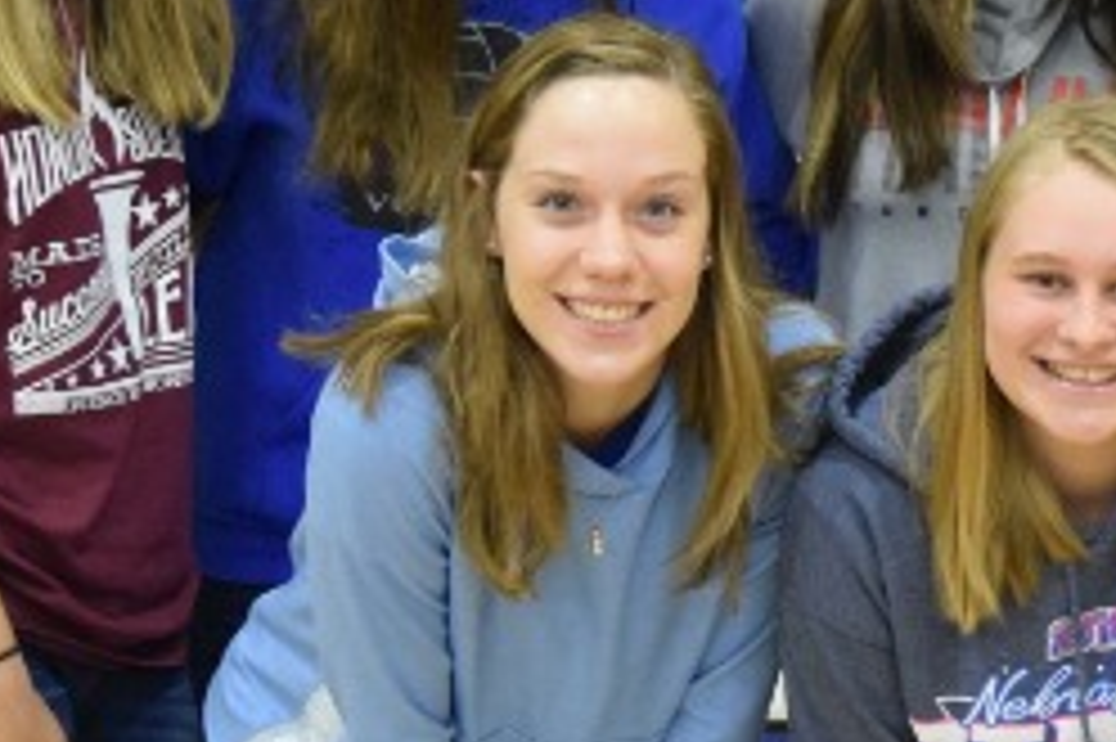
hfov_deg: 13.0
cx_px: 1264
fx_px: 4802
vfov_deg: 8.8
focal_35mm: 155
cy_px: 333
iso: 3200
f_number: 2.8
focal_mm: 32
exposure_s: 1/160
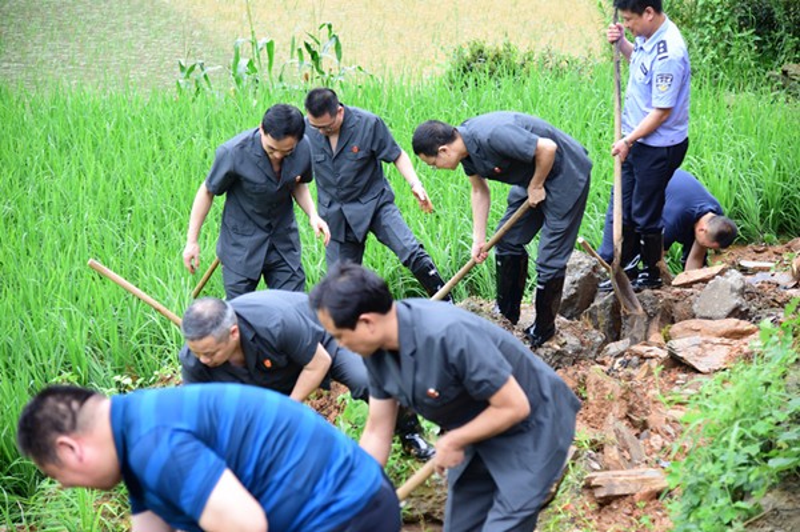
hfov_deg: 26.0
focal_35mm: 78
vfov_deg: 17.5
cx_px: 400
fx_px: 1732
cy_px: 266
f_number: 4
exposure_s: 1/400
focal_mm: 78
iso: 1000
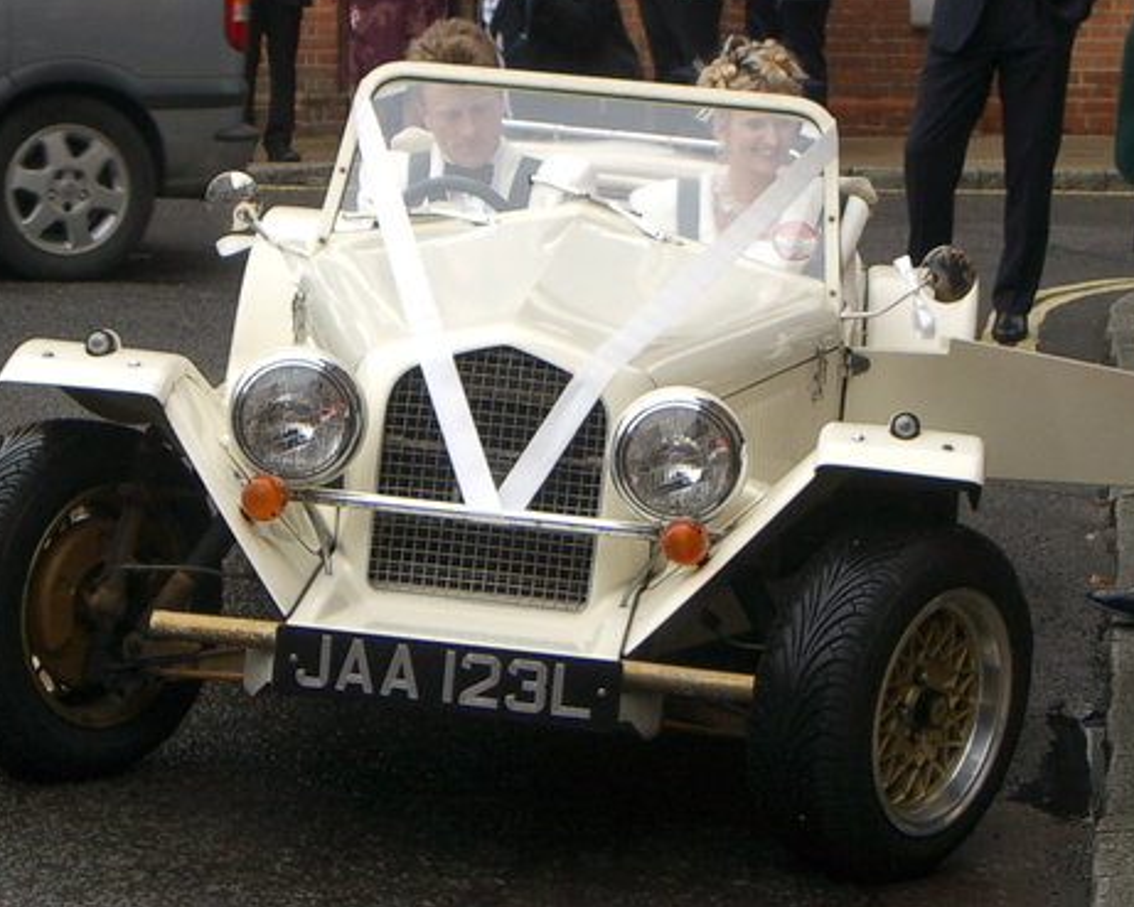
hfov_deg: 15.5
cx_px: 603
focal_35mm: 124
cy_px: 302
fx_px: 4163
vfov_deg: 12.4
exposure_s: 1/125
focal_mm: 12.2
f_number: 3.9
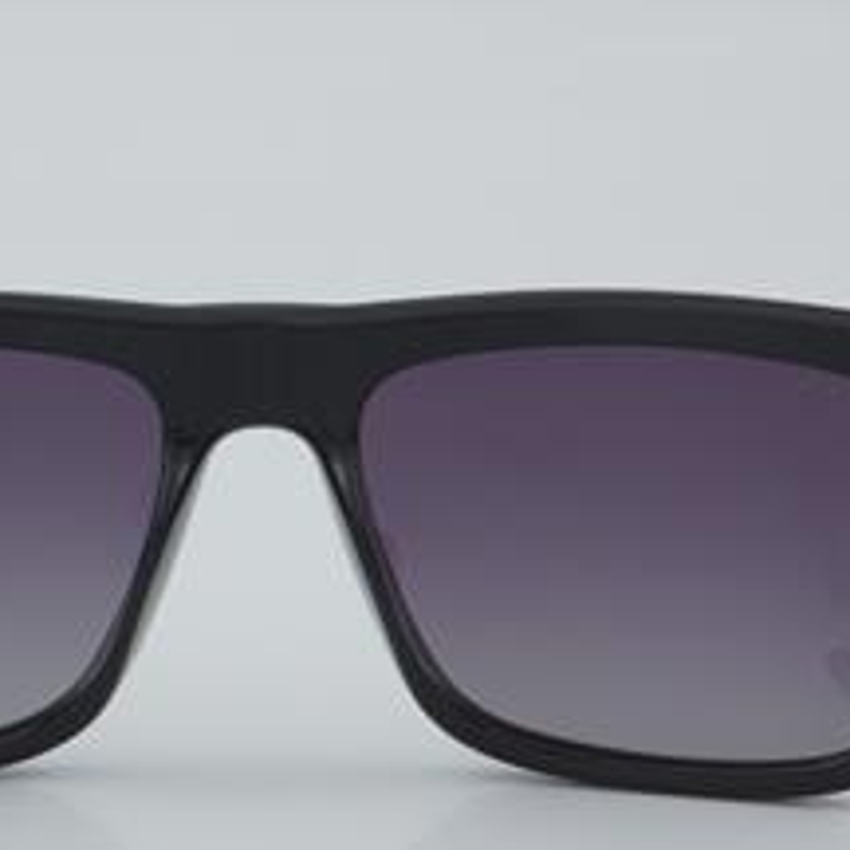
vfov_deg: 14.8
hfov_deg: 14.7
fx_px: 3278
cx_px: 264
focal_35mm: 118
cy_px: 484
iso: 100
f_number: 32
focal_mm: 50
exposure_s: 1/4
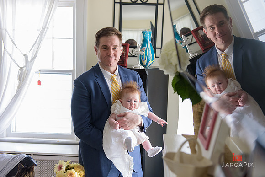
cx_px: 132
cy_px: 88
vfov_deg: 28.1
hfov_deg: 41.1
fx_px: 353
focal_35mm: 48
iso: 1600
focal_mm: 48
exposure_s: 1/125
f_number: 3.2
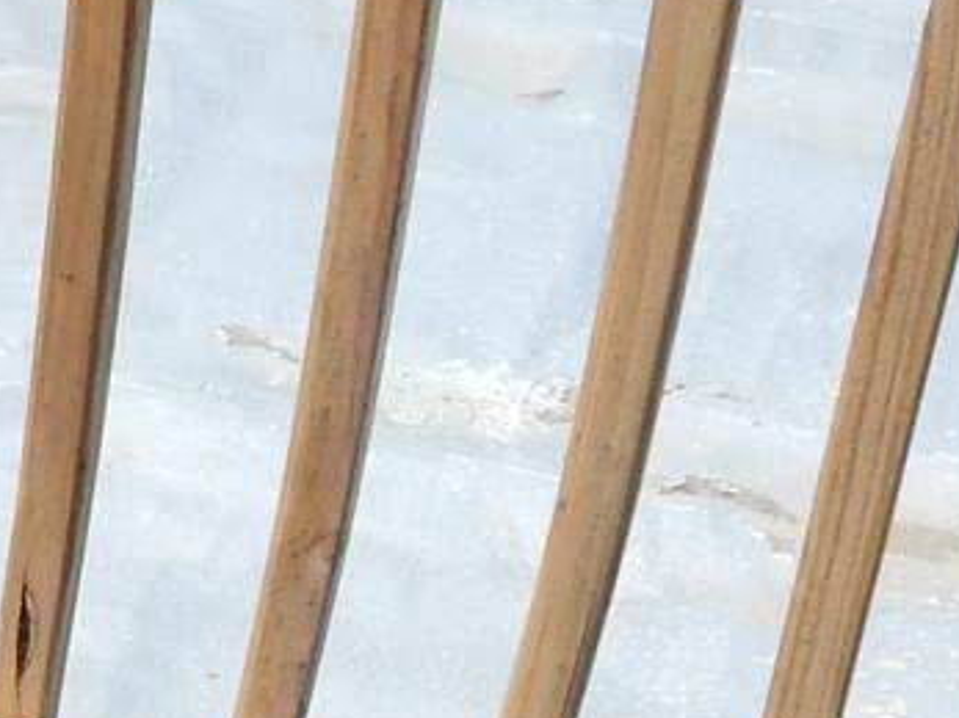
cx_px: -509
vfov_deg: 11.4
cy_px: 226
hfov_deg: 14.1
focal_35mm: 130
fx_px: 3600
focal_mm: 4
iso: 125
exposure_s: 1/1500
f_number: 3
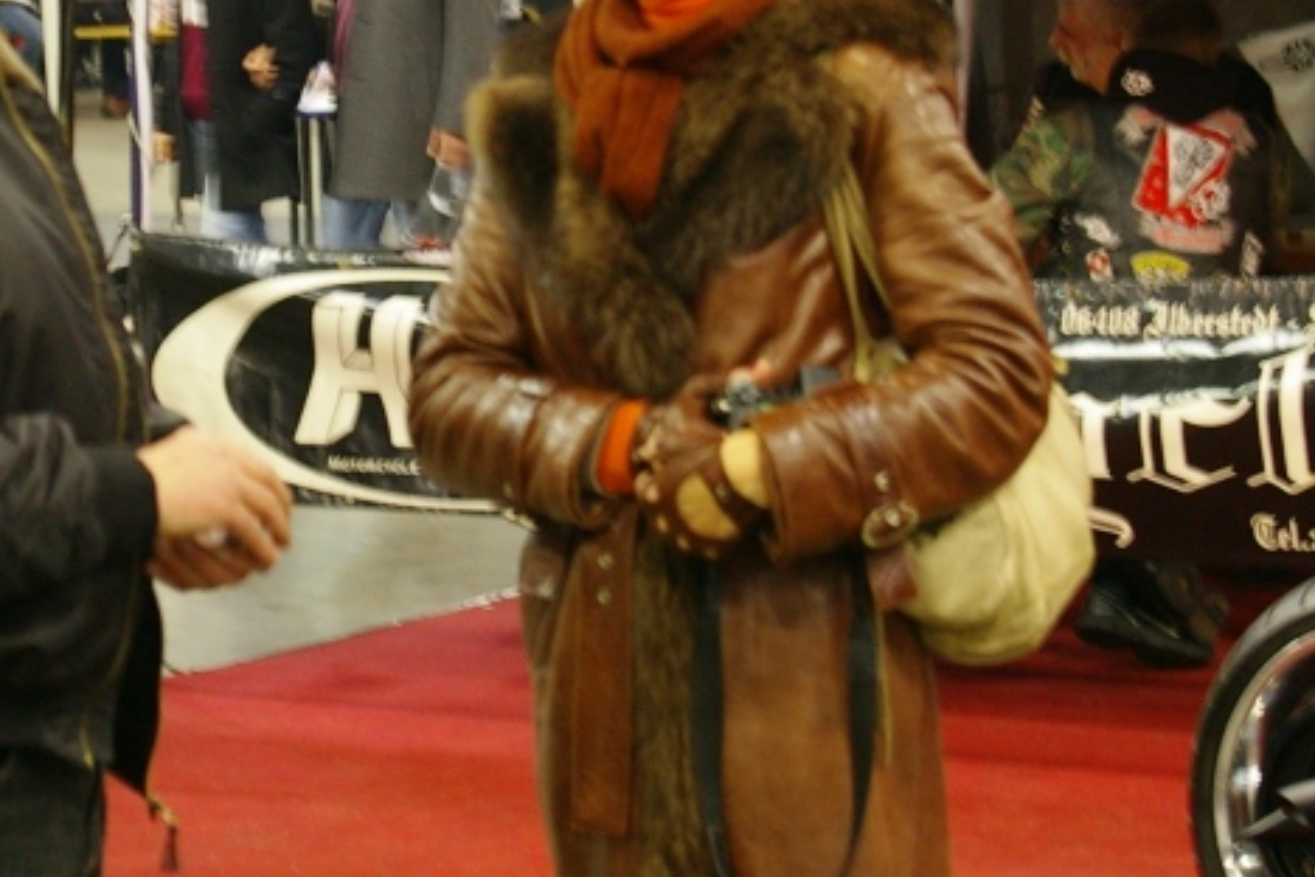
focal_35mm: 141
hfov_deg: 14.5
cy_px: 55
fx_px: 5153
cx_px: 292
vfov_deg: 9.7
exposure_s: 1/15
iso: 400
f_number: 4.5
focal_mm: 43
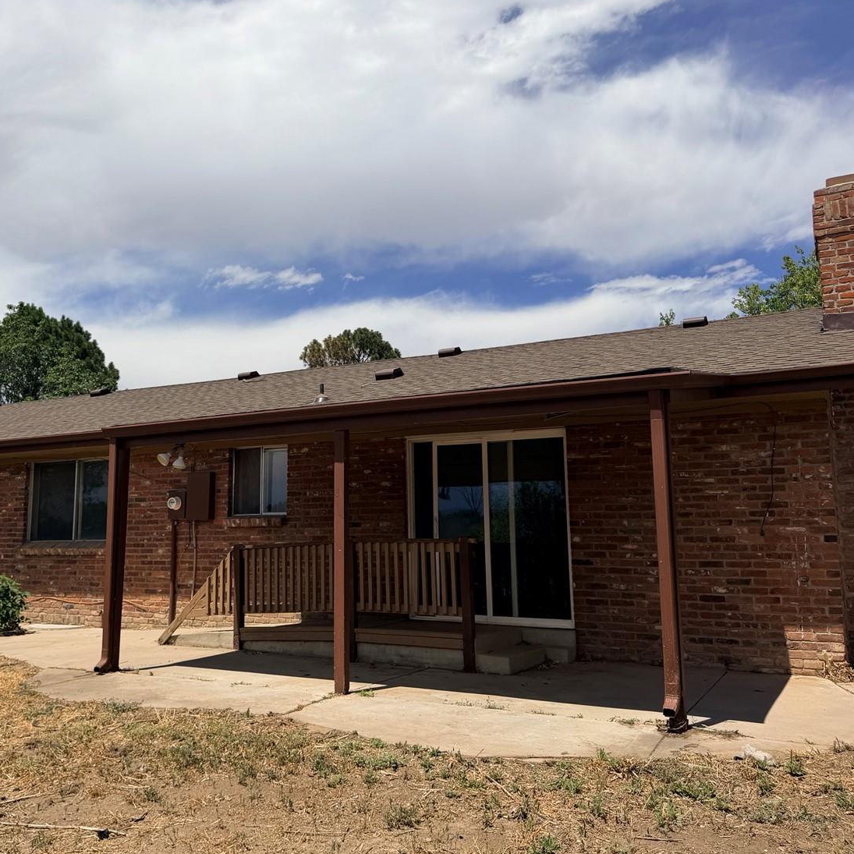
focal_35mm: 31
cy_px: 420
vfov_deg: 52.5
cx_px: 314
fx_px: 865
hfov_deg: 51.9
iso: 80
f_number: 1.78
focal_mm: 6.76
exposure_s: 1/10309
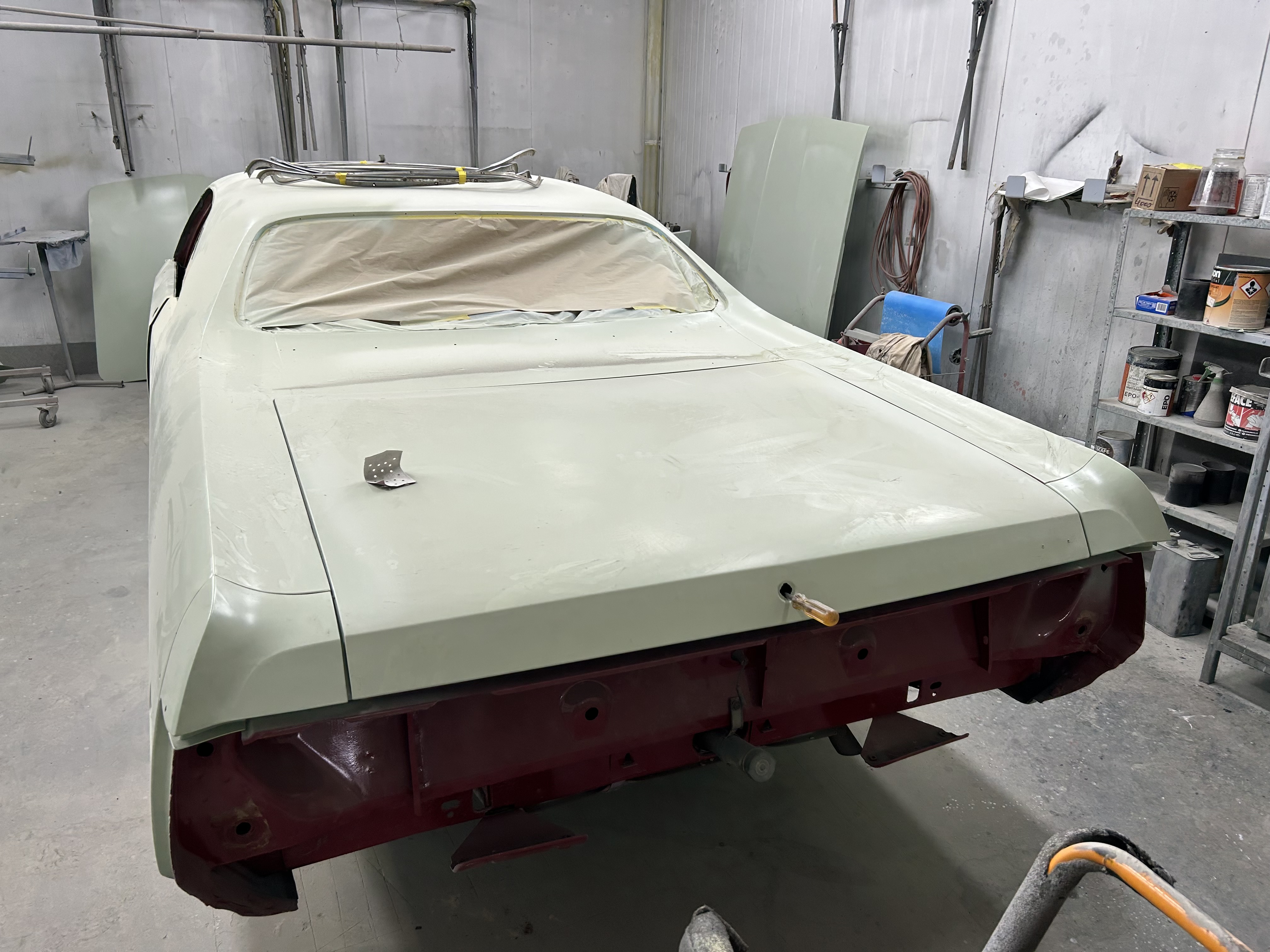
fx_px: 954
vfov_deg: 53.1
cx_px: 635
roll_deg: -1.5
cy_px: 476
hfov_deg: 67.3
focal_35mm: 26
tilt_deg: -19.9
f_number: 1.5
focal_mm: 5.7
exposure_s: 1/100
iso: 100
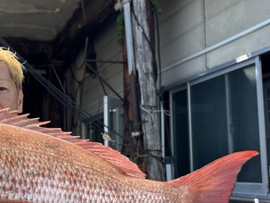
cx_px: 58
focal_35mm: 55
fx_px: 429
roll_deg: +0.3
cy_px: 111
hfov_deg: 34.0
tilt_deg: +8.0
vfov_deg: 26.5
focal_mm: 5.96
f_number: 1.6
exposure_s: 1/1233
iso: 50
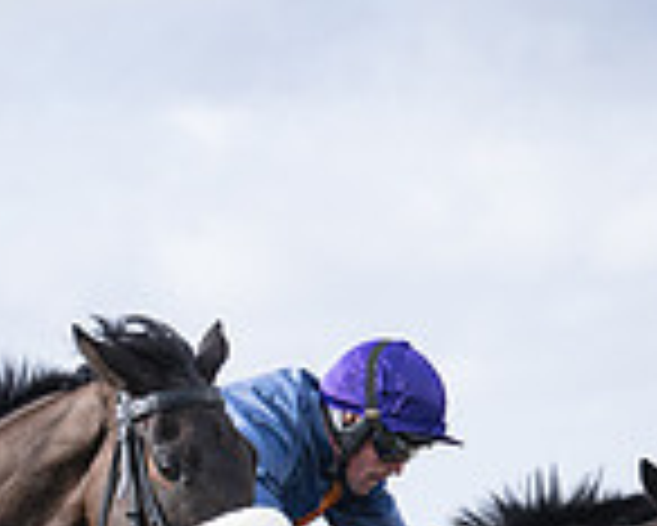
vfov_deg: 5.1
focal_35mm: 303
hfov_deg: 6.4
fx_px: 5896
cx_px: 49
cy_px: 899
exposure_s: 1/1600
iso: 250
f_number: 3.2
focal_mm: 70
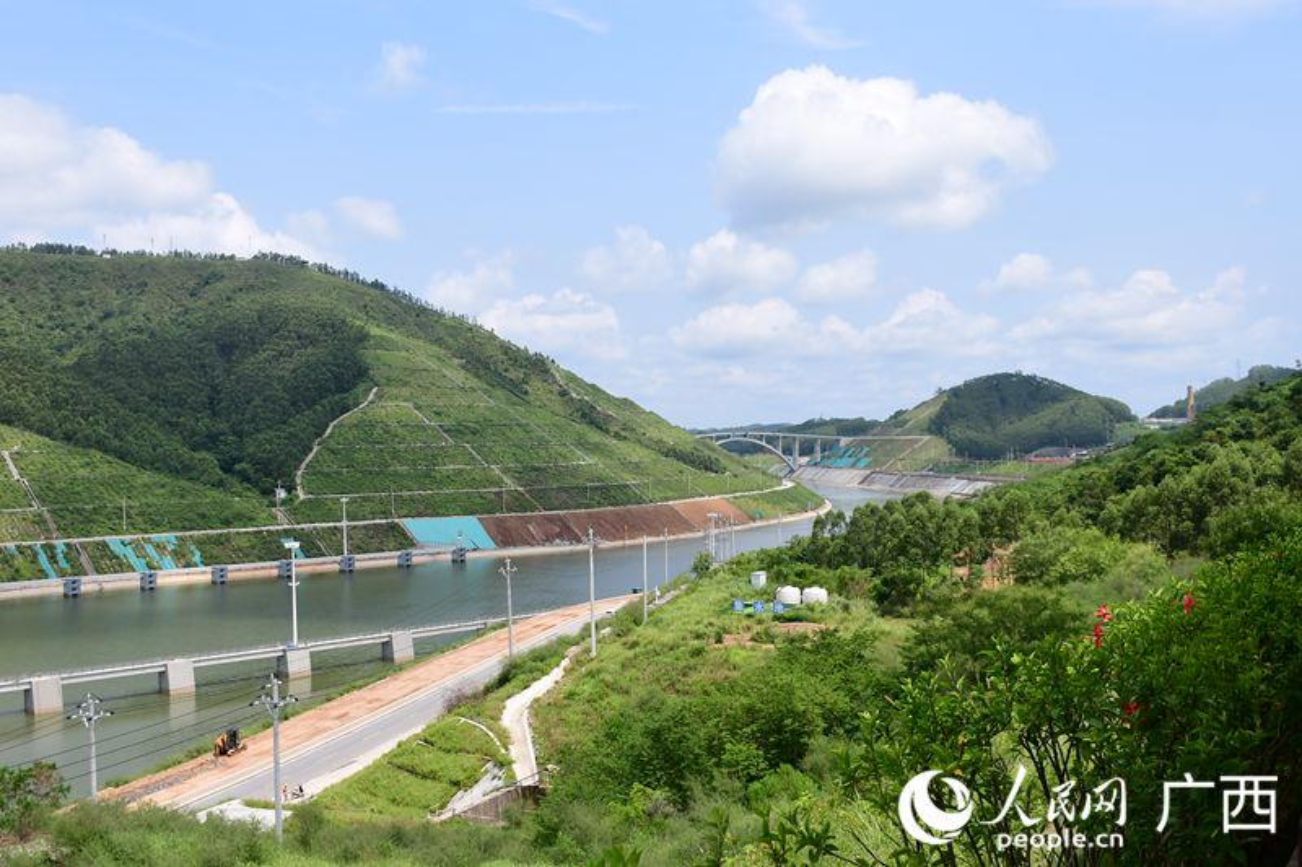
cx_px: 651
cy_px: 434
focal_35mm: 36
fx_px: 1302
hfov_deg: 53.1
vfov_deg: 36.9
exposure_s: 1/640
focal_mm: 18
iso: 100
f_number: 5
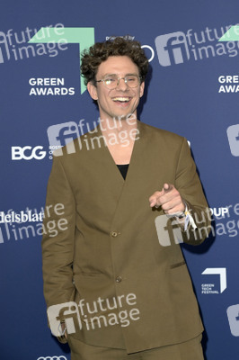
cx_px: 120
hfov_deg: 18.2
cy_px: 180
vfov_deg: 27.0
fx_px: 748
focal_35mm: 75
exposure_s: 1/250
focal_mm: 75
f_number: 6.3
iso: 800
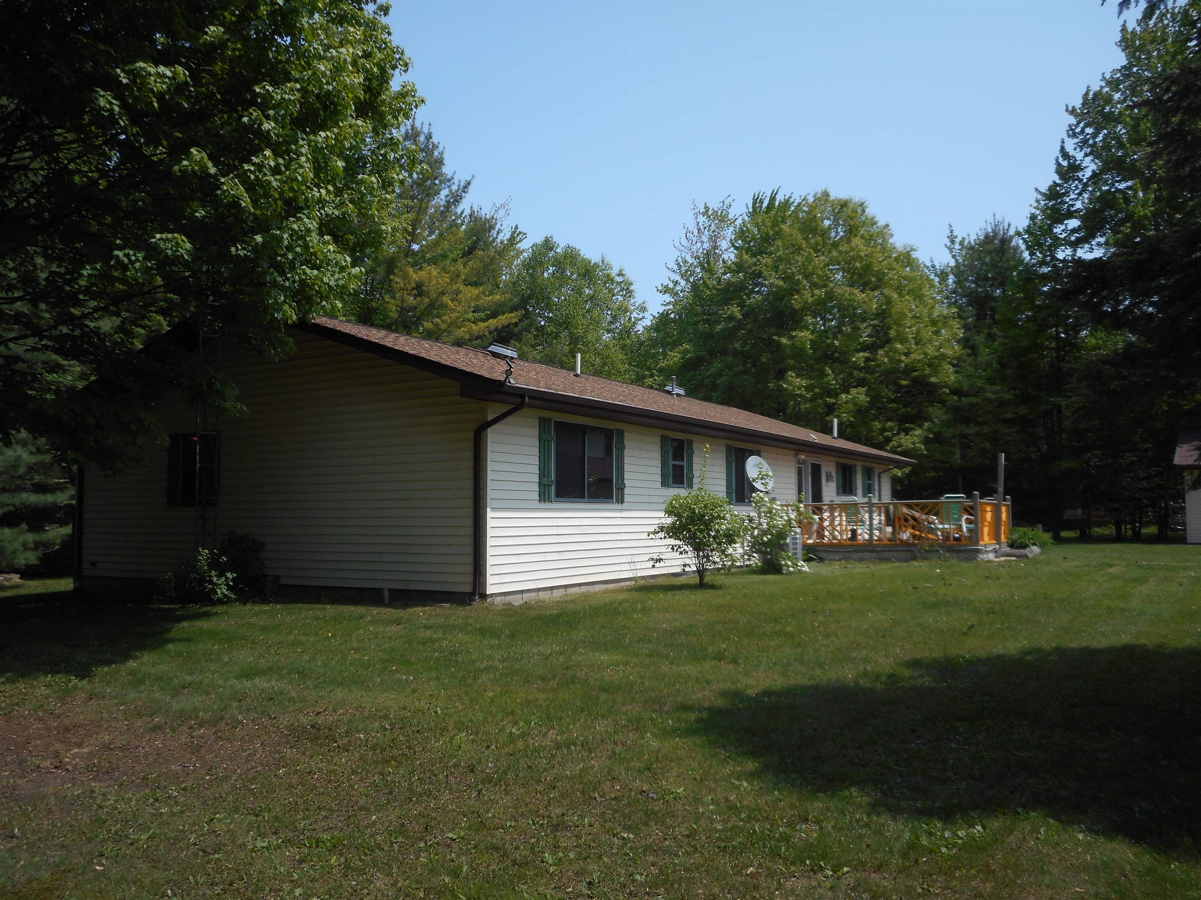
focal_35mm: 29
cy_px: 450
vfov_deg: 48.2
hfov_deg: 61.7
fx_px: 1006
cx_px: 600
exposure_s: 1/800
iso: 80
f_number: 4
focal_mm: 5.2
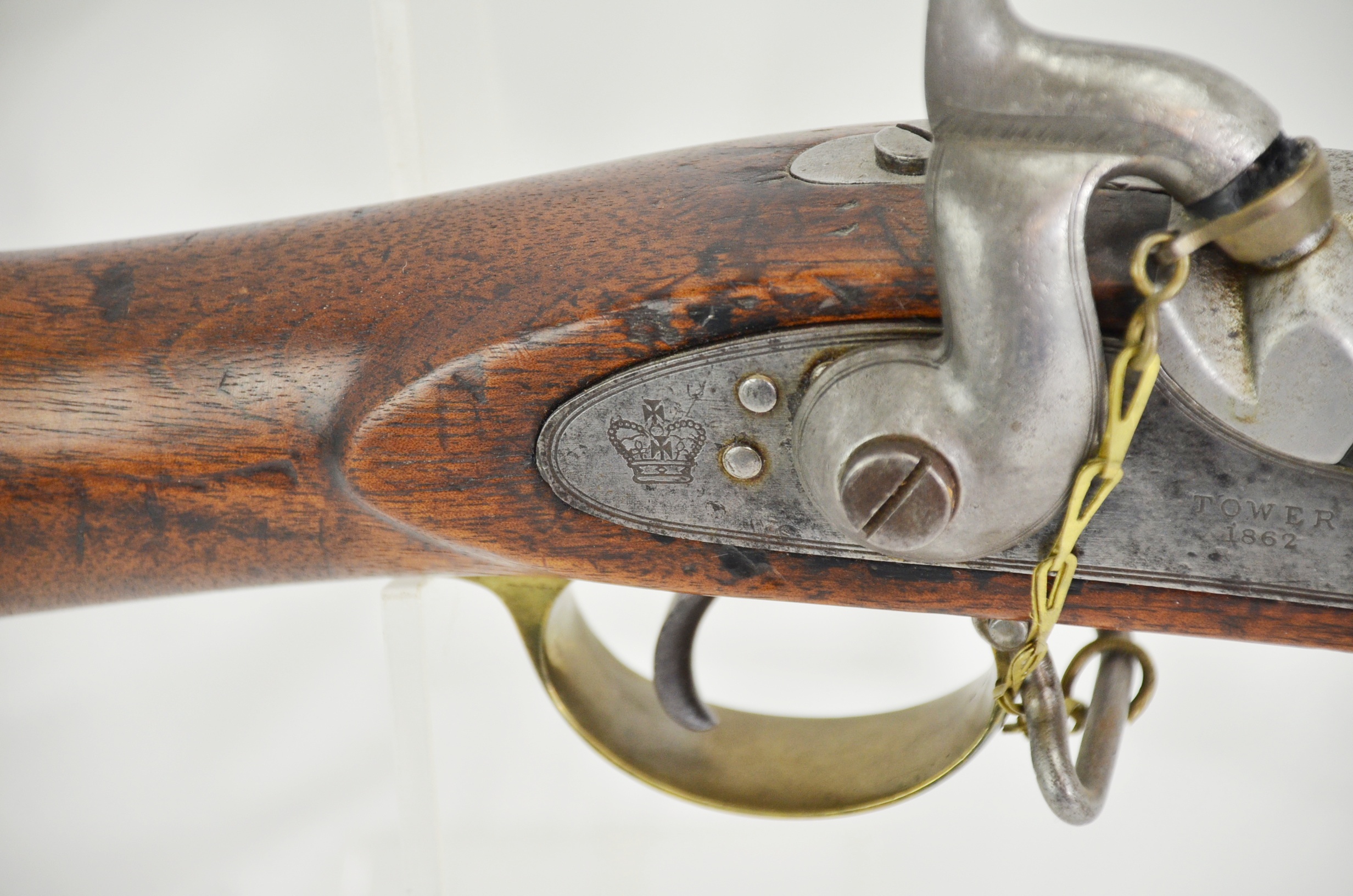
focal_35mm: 202
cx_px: 676
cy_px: 448
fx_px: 7595
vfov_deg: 6.8
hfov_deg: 10.2
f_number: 5.6
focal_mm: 135
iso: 800
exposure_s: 1/160
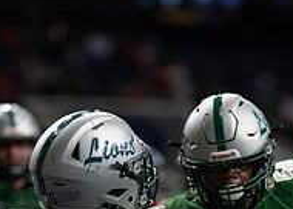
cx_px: 196
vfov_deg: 3.3
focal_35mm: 431
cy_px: 310
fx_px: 3589
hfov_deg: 4.7
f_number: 1.8
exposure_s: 1/1600
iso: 800
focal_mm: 135
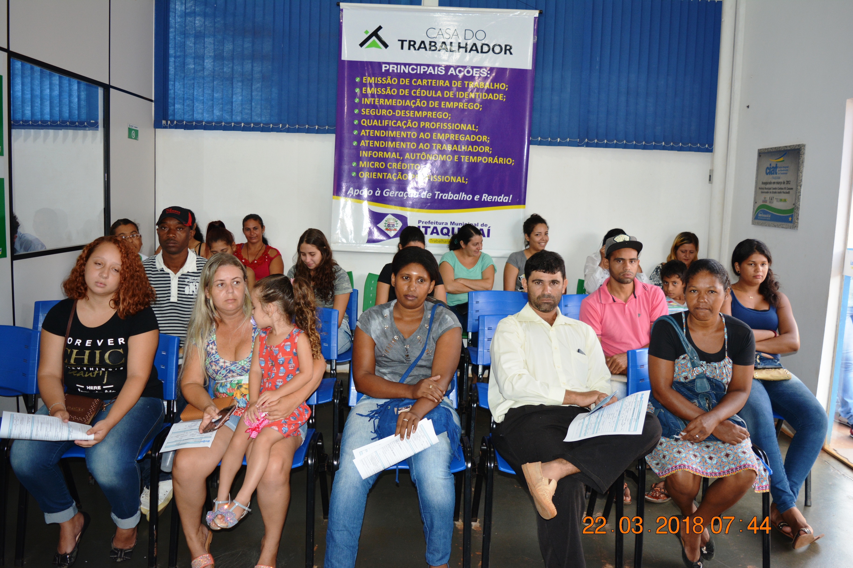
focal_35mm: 30
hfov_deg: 61.9
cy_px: 284
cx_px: 426
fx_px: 711
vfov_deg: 43.6
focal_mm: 20
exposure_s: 1/60
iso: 560
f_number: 3.8
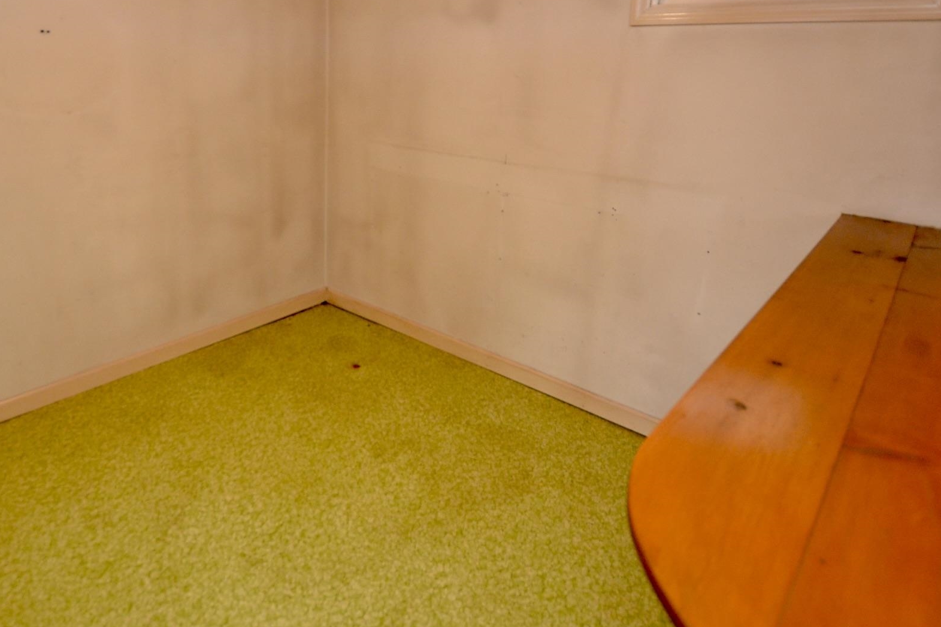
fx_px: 575
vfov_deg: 55.3
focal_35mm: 22
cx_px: 332
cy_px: 183
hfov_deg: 76.7
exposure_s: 1/60
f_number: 3.5
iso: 900
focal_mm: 10
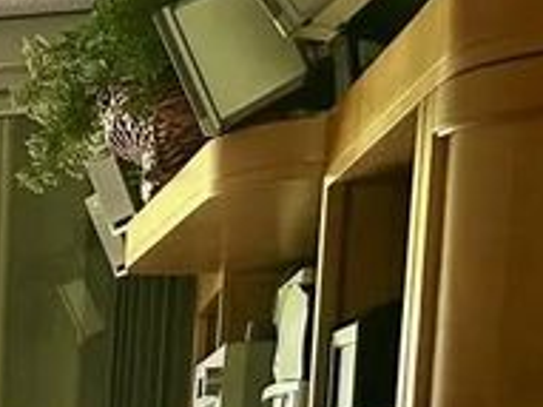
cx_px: -816
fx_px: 2022
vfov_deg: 10.6
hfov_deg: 11.9
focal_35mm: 129
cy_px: 808
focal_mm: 6.86
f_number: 1.78
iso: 80
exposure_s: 1/121
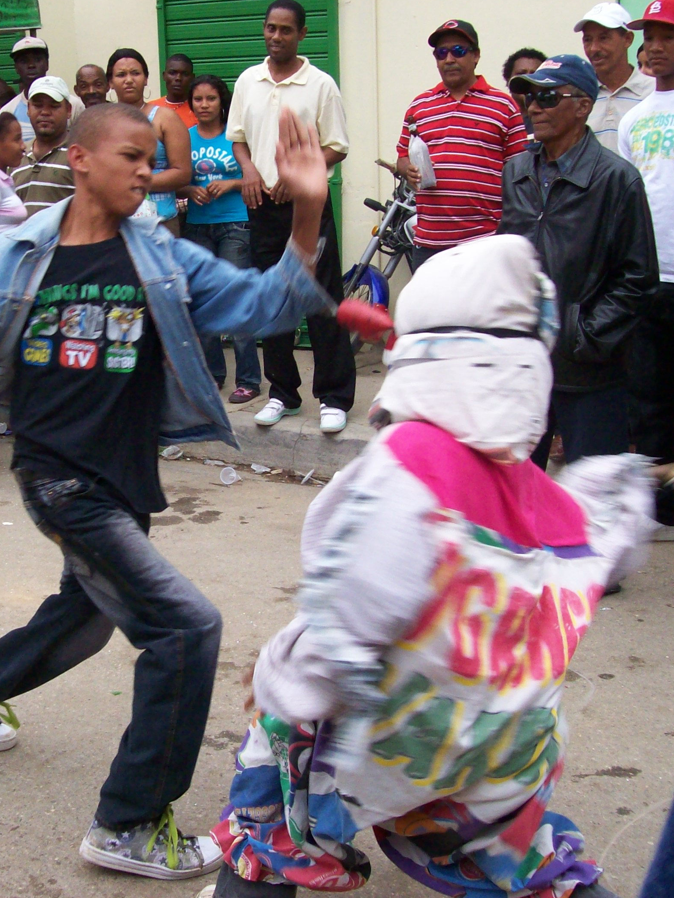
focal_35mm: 49
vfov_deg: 38.9
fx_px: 1272
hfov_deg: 29.4
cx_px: 198
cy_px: 445
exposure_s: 1/129
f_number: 2.7
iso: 200
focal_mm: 6
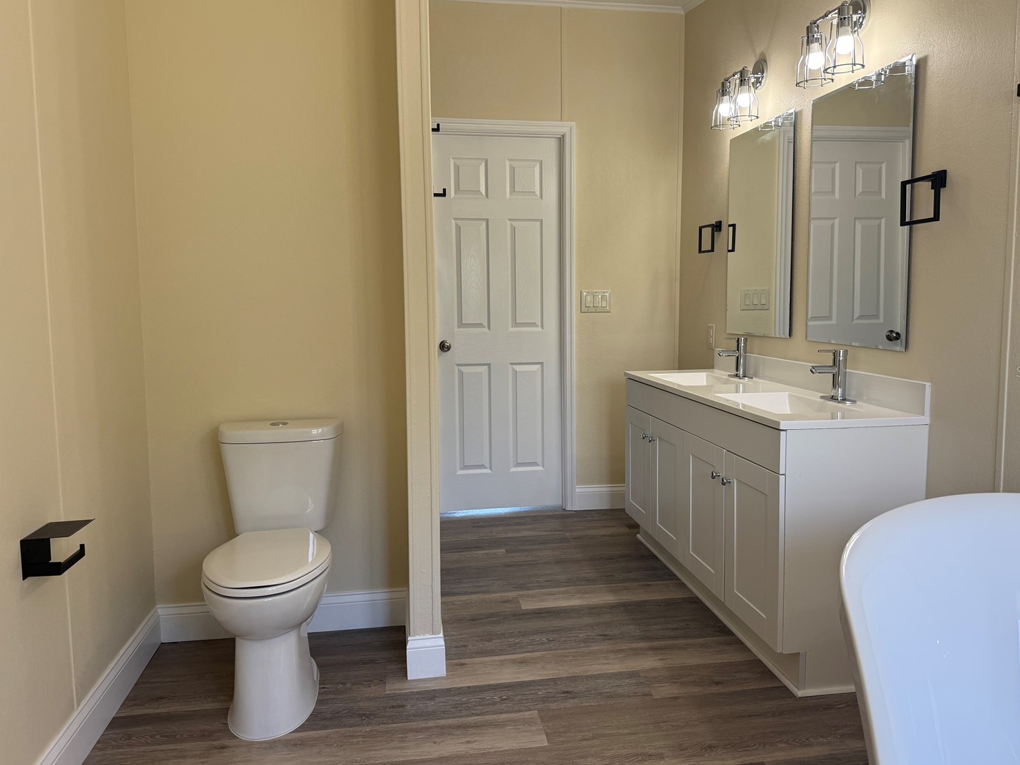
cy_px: 371
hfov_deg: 67.3
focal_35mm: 26
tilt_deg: -4.8
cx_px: 529
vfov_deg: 53.1
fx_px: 766
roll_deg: +0.0
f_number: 1.78
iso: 100
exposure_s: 1/234
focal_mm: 6.76
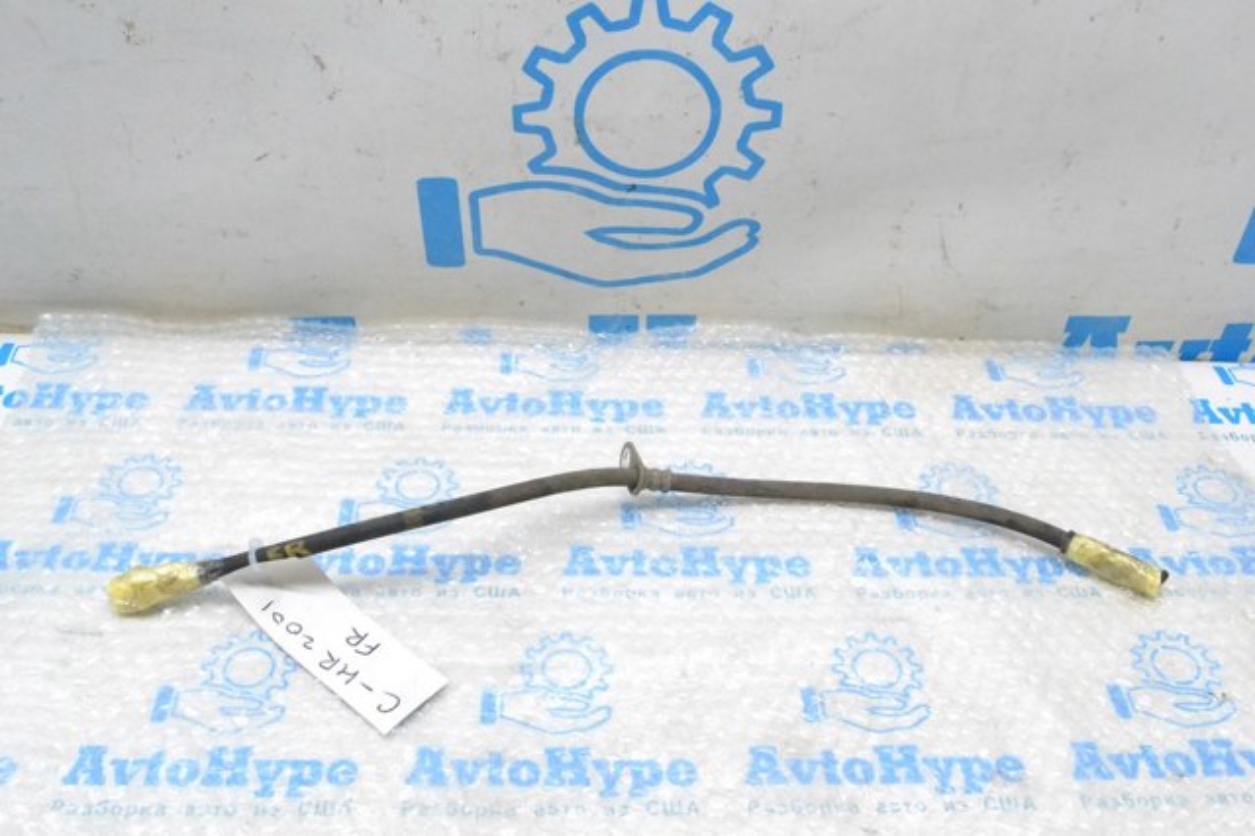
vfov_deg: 36.8
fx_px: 1254
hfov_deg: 53.2
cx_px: 628
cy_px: 418
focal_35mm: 36
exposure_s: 1/100
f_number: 11
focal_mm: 24
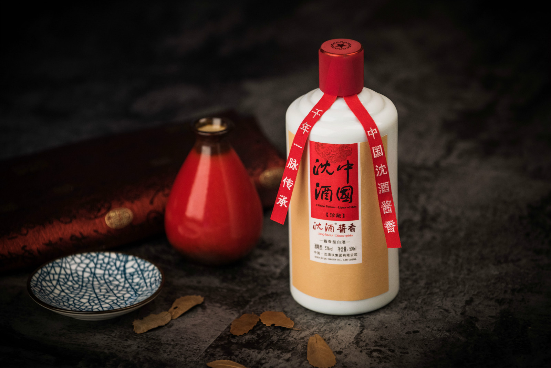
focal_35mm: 135
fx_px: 2067
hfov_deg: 15.2
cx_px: 276
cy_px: 184
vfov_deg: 10.2
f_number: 4.5
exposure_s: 1/160
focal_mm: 135
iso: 640
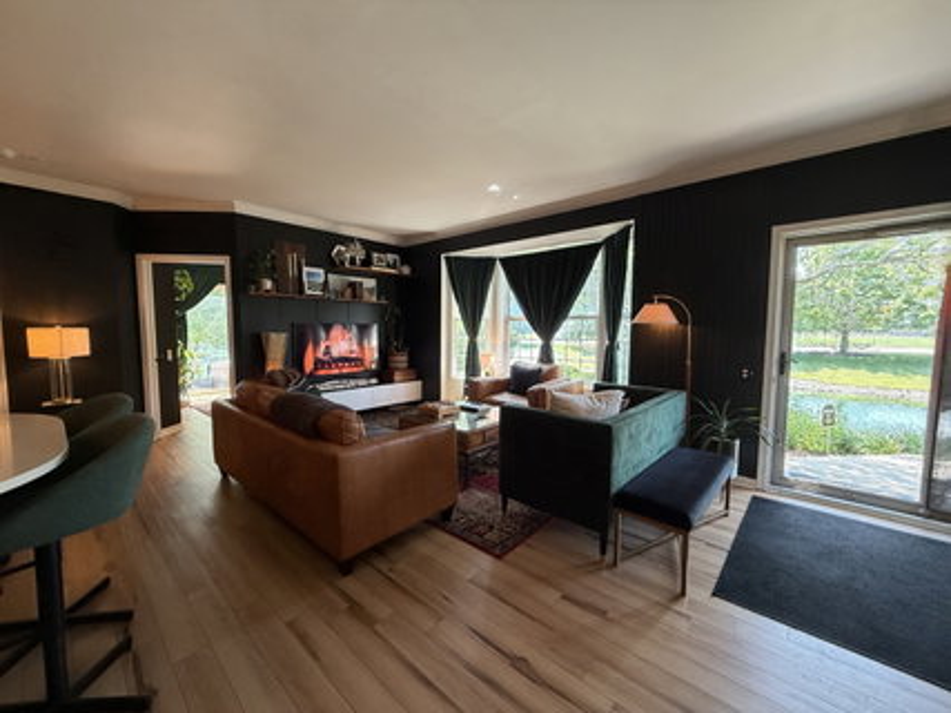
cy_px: 356
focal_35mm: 14
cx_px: 476
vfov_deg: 85.6
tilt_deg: -3.7
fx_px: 385
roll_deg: -0.3
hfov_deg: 102.1
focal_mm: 2.22
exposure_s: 1/60
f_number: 2.2
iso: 200
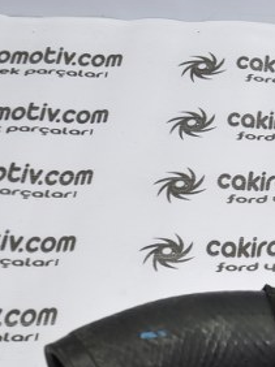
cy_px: 354
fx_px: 1464
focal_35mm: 138
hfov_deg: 10.1
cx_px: 494
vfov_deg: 14.1
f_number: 4.5
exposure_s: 1/40
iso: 200
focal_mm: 30
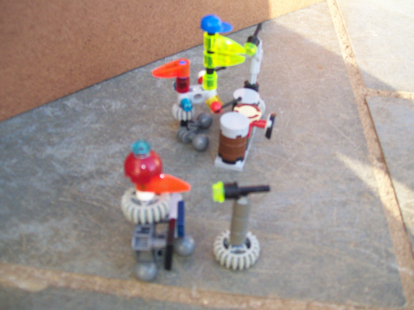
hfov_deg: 51.4
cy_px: 155
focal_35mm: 36
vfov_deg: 39.7
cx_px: 207
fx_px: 431
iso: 140
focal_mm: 6
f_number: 2.7
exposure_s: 1/303
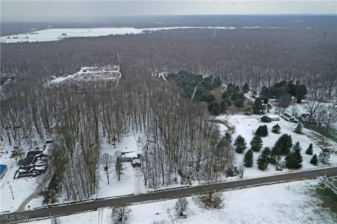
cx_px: 168
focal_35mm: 28
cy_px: 112
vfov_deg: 46.4
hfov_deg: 65.5
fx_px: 262
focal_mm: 10.26
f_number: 5.6
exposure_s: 1/500
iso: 400
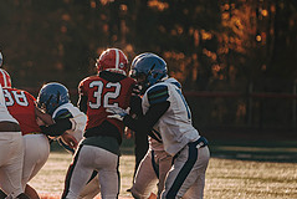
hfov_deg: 4.8
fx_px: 3502
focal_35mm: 424
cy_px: 91
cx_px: -10
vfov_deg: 3.3
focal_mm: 175
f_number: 2.8
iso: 125
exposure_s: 1/3200
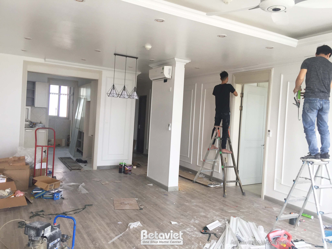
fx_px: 278
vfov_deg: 48.2
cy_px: 124
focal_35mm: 29
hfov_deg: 61.7
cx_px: 166
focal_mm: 4.15
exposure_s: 1/100
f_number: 2.2
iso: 50
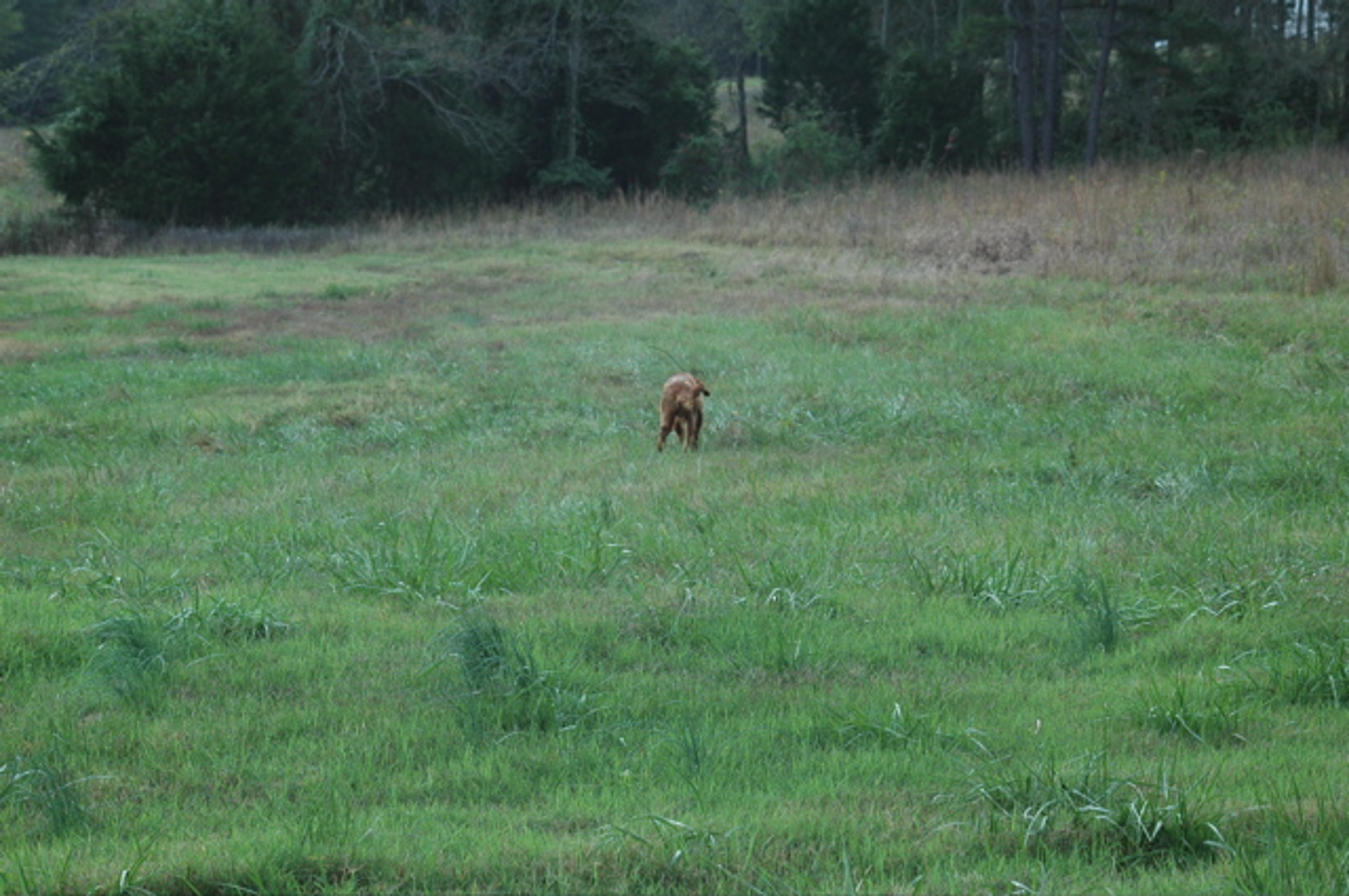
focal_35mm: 105
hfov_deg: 19.5
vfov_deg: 13.0
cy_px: 448
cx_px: 674
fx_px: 3930
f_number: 7.1
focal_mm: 70
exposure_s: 1/200
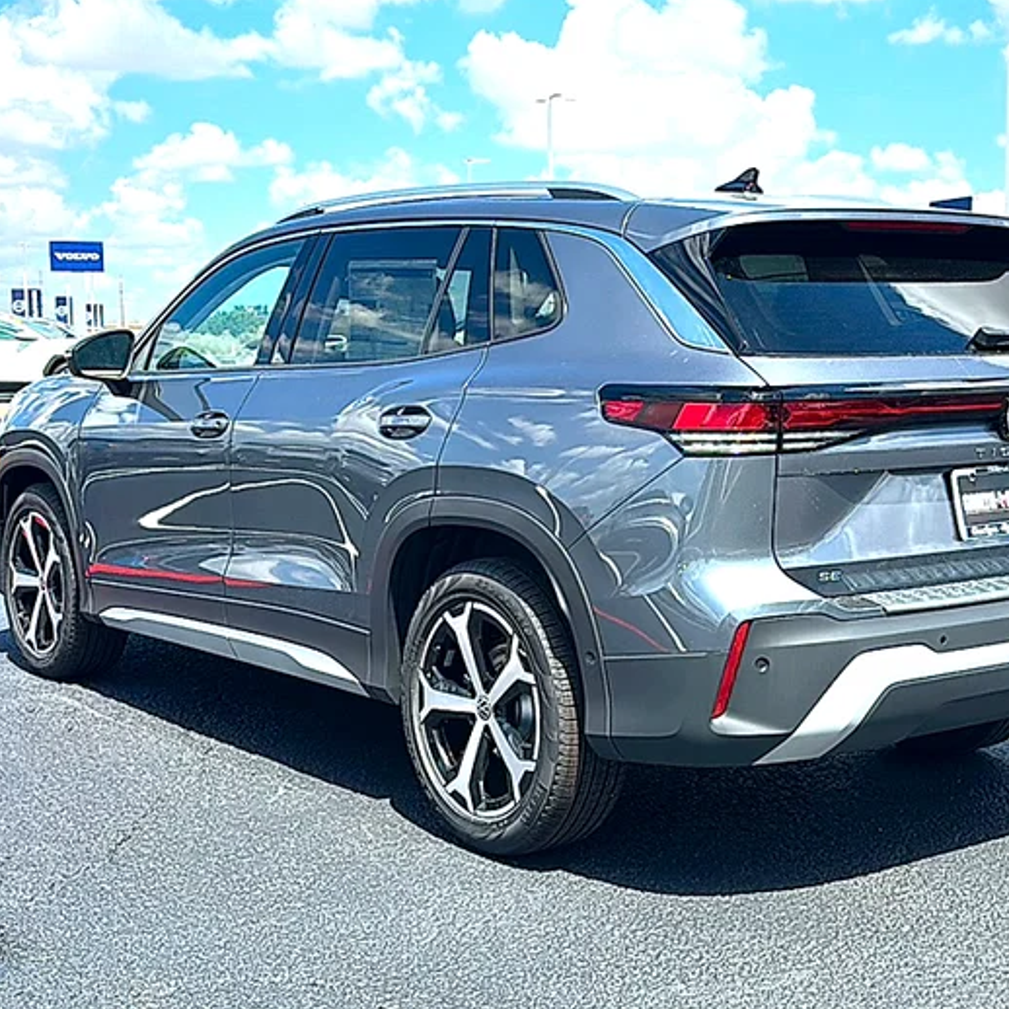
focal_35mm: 43
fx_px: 1418
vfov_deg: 39.2
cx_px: 580
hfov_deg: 39.1
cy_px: 504
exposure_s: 1/3077
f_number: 1.78
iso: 80
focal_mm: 6.86
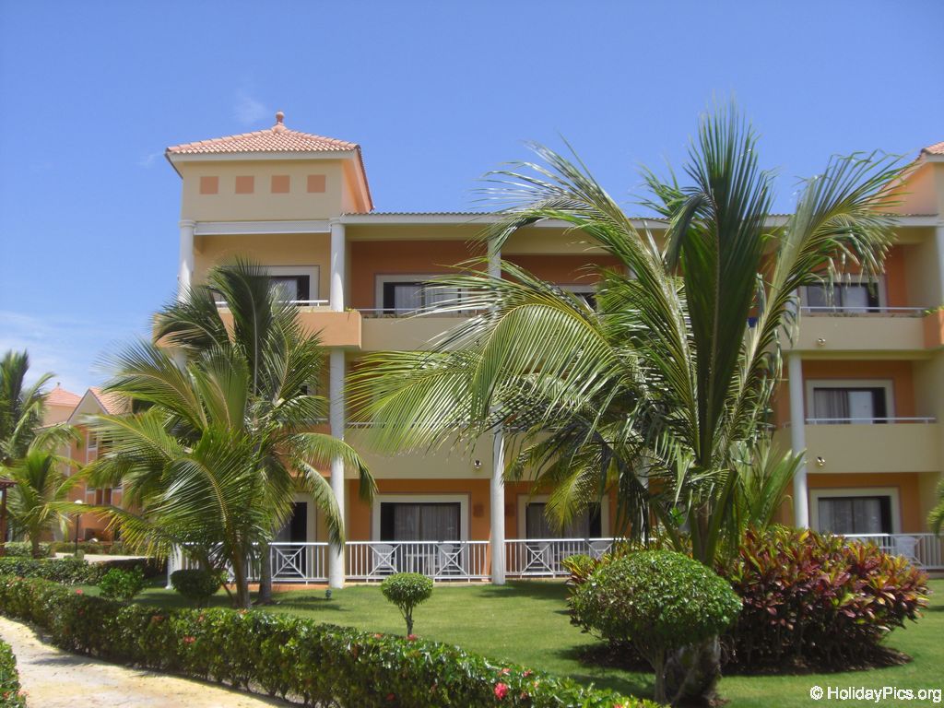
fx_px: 1036
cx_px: 472
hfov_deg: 49.0
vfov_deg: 37.7
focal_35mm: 38
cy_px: 354
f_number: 8
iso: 64
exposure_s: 1/125
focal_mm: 6.2
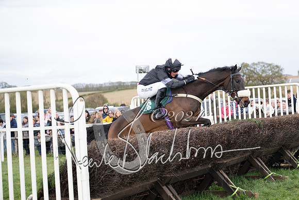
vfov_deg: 19.5
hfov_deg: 28.8
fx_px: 581
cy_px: 100
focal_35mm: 70
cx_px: 150
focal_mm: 70
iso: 400
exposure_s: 1/2000
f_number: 2.8
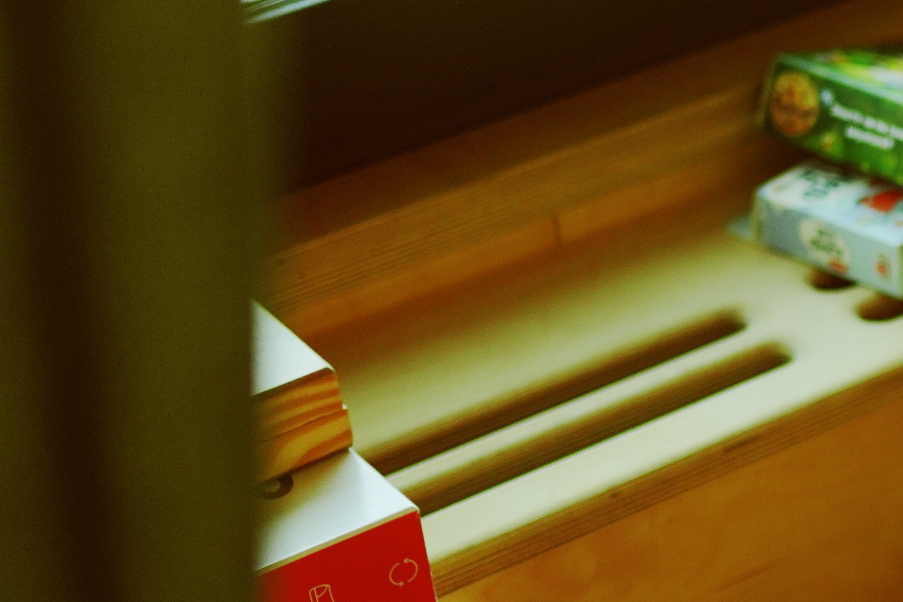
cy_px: 363
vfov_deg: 10.4
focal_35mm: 132
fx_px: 3311
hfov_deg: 14.2
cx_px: 1471
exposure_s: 1/320
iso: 250
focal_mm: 35
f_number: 1.4
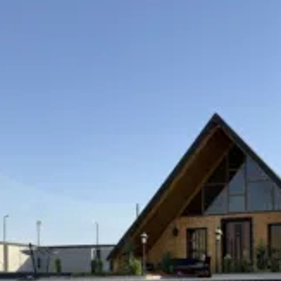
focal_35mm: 52
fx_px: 478
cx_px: 226
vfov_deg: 30.9
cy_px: 265
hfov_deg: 31.9
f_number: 1.78
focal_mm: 6.76
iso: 80
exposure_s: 1/3145
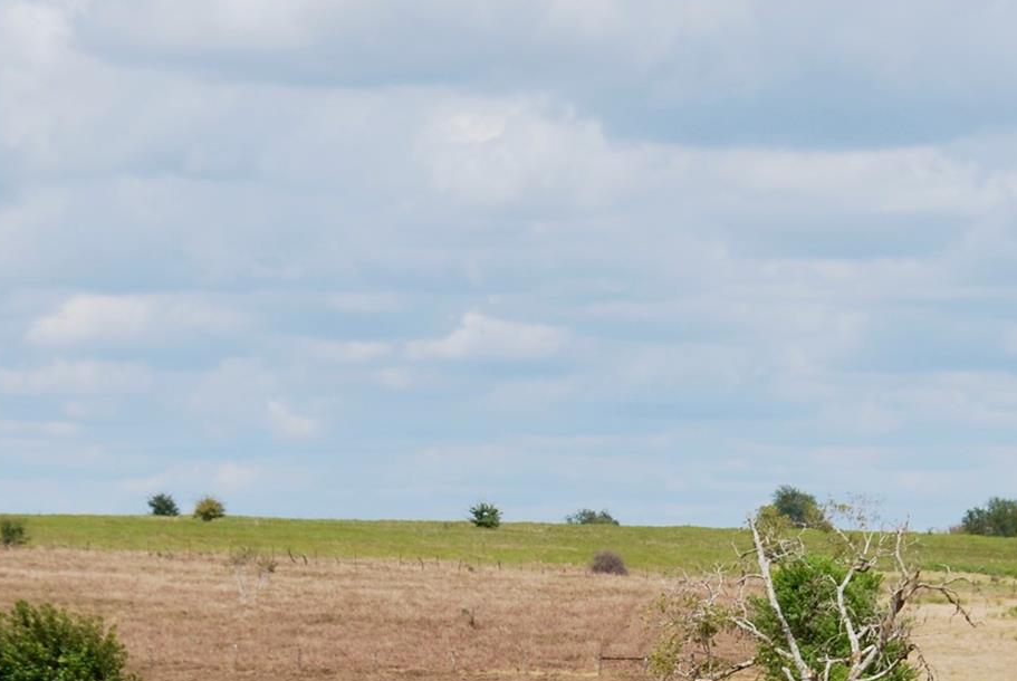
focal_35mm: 219
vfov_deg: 6.3
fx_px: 6198
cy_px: 595
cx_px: 701
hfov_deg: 9.4
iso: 100
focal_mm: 65
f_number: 6.3
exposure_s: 1/640
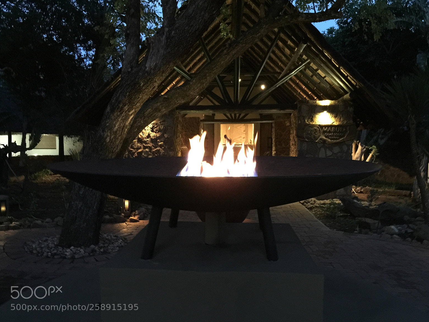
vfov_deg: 46.8
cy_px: 162
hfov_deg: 60.0
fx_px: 372
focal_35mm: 30
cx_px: 215
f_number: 2.2
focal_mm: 4.15
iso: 200
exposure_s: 1/4
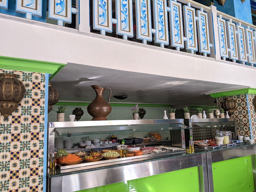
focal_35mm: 27
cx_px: 128
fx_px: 200
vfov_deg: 51.4
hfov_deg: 65.3
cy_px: 96
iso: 93
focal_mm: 4.44
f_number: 1.8
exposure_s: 1/99.9
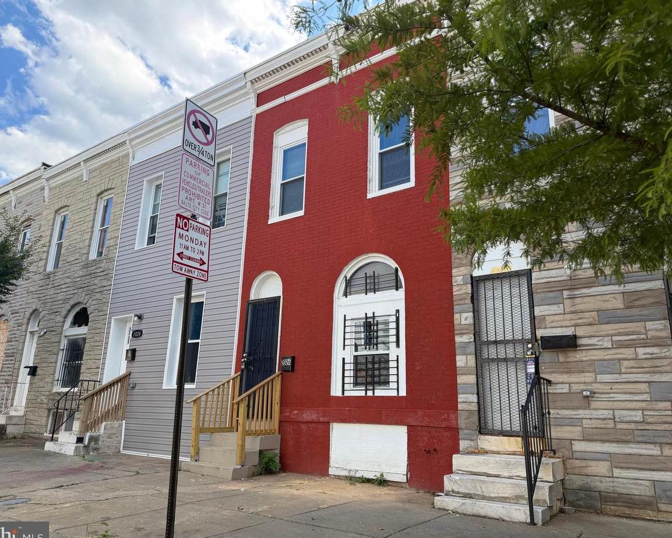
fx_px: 517
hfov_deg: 66.0
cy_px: 272
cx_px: 331
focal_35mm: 26
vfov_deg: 55.0
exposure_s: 1/1653
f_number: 1.78
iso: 100
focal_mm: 6.76
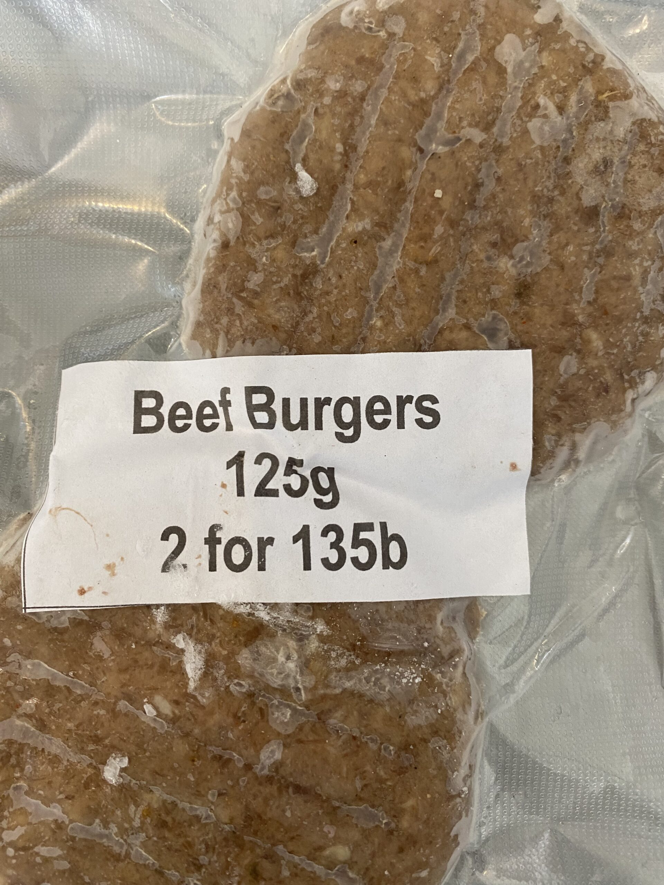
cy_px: 442
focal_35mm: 26
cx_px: 332
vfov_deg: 67.3
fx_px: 665
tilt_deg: -78.3
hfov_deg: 53.1
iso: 160
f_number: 1.8
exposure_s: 1/50
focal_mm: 4.25
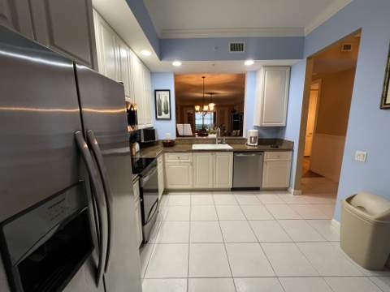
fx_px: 146
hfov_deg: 106.2
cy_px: 146
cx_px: 195
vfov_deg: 89.9
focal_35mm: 13
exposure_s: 1/60
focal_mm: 1.57
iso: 200
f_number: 1.8
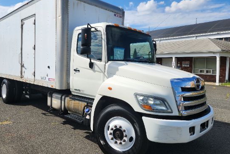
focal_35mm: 28
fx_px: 179
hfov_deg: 65.3
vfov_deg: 46.4
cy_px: 75
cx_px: 103
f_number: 1.8
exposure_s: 1/2650
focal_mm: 5.4
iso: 20
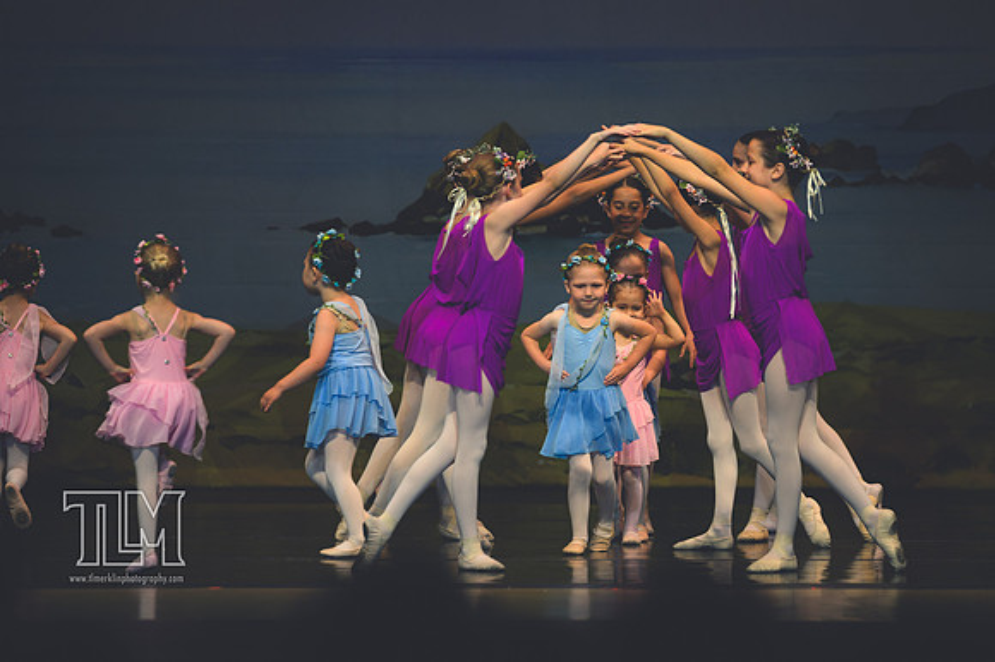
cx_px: 498
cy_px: 331
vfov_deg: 4.6
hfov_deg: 6.9
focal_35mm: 300
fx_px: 8287
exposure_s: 1/500
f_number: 2.8
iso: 500
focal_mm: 200
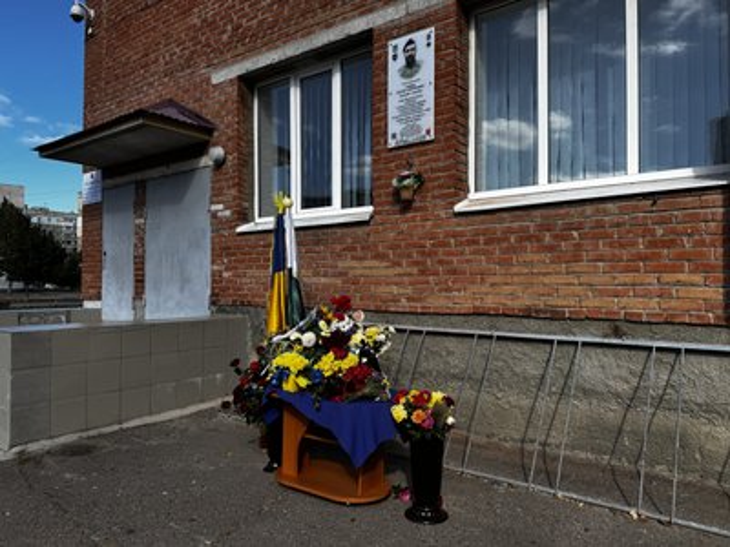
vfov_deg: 56.8
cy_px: 274
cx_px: 365
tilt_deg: +1.2
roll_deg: -0.1
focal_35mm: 24
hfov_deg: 71.6
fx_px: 506
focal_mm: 6.76
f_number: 1.78
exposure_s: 1/2959
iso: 80
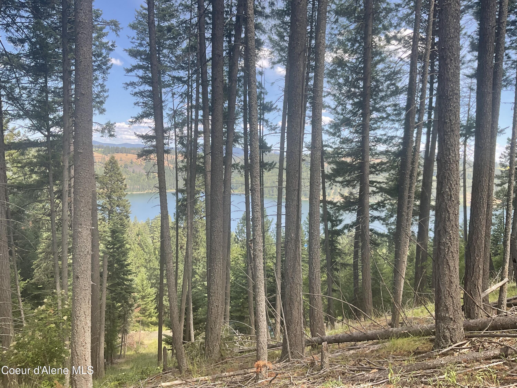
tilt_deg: -4.4
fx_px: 433
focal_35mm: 29
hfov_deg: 61.7
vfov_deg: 48.2
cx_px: 258
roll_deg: -2.9
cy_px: 194
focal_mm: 3
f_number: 1.8
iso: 16
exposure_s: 1/406
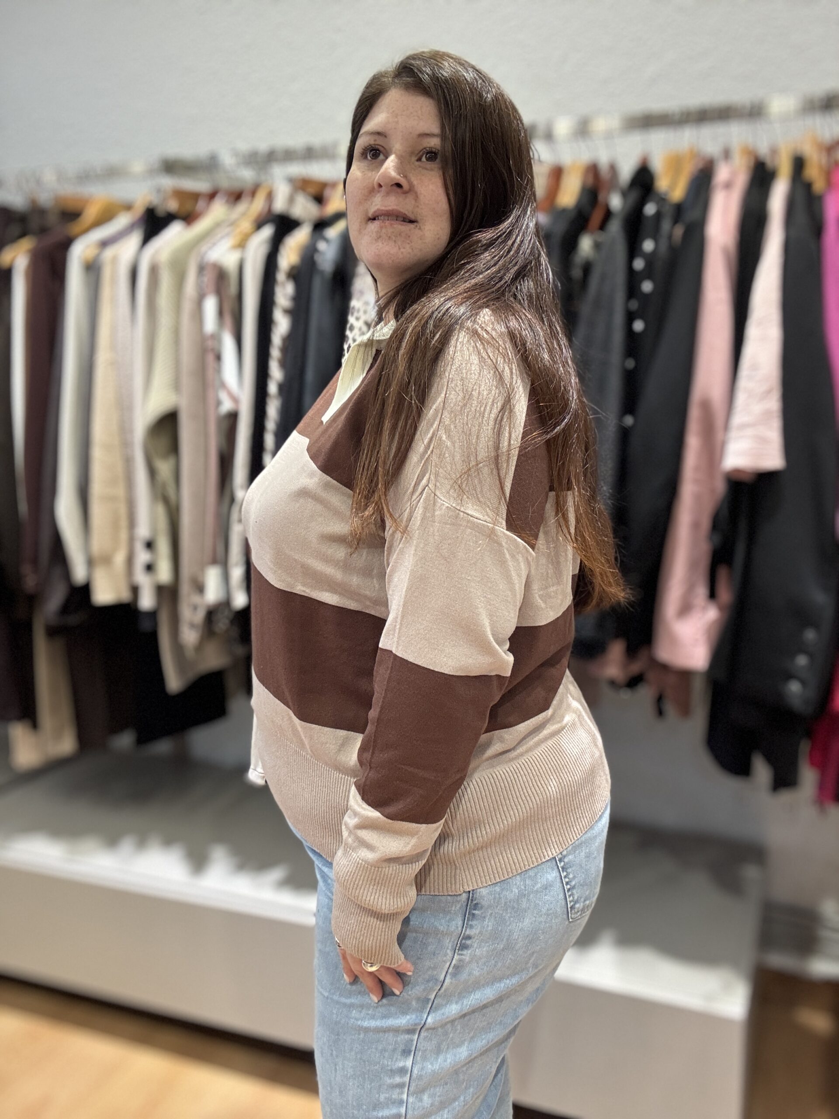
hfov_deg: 46.8
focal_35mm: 30
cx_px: 420
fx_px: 969
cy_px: 560
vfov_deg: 60.0
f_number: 1.9
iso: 125
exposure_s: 1/50
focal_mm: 2.69
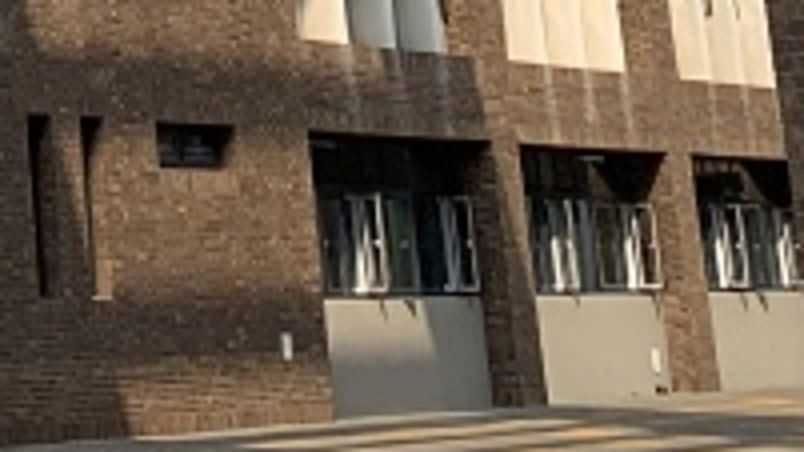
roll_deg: -0.1
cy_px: -1168
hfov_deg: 11.9
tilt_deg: +22.5
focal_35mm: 169
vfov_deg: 6.2
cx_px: -568
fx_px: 3602
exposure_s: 1/1916
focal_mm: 4.25
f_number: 1.8
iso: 25
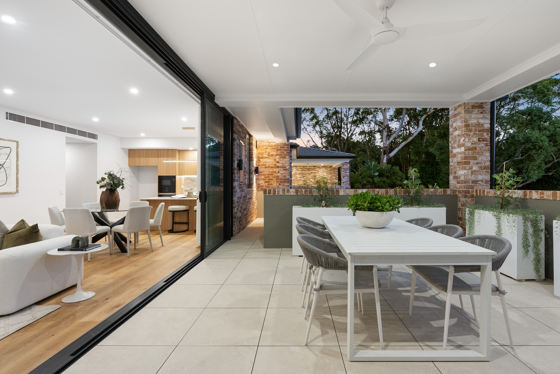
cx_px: 280
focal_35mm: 16
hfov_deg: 96.7
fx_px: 249
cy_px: 187
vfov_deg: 73.8
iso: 200
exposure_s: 1/2.5
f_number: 8
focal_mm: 16
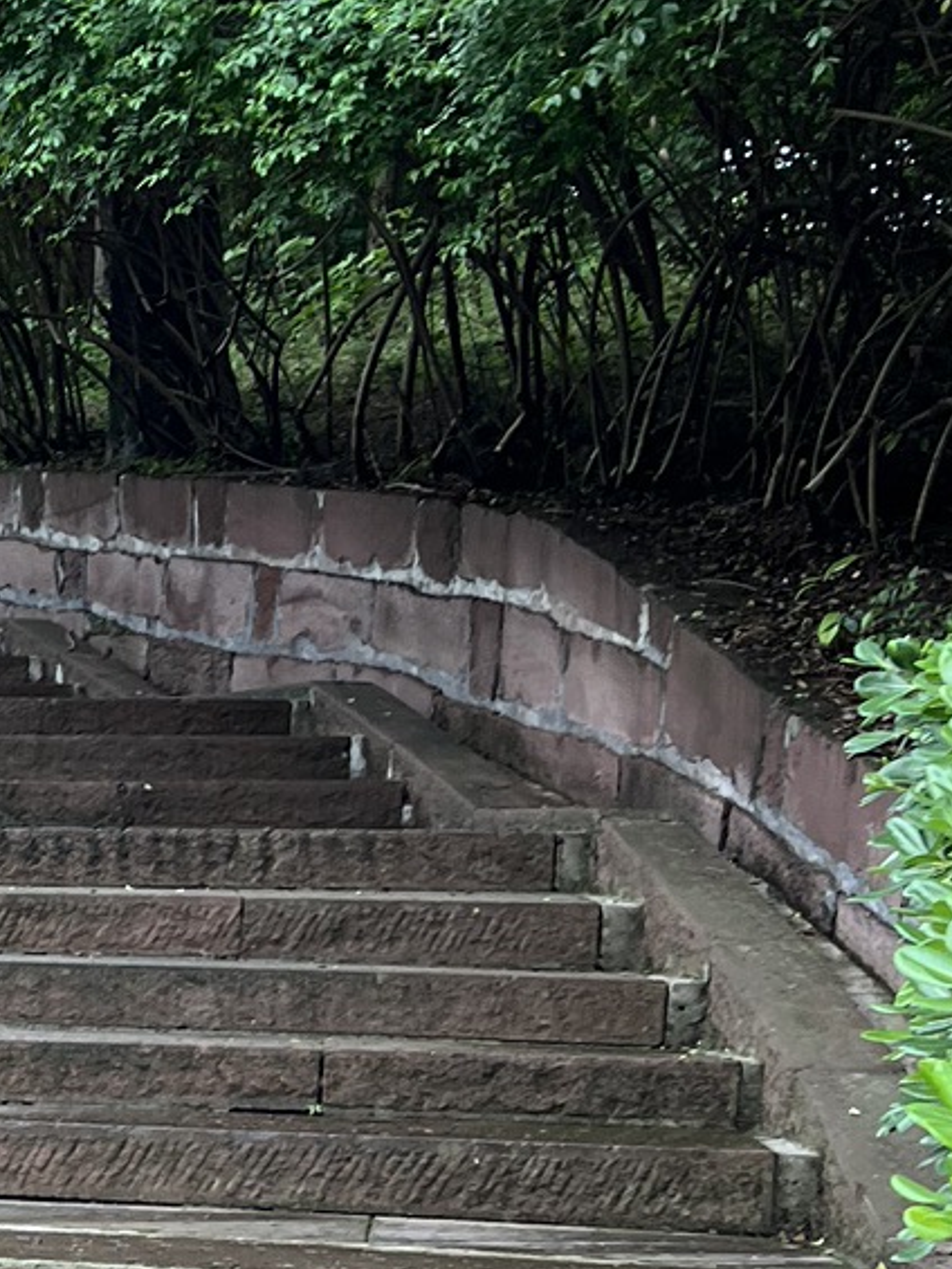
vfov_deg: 21.1
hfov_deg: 15.4
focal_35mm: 92
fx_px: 3372
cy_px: 986
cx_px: -265
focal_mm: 5.7
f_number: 1.5
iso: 50
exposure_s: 1/121
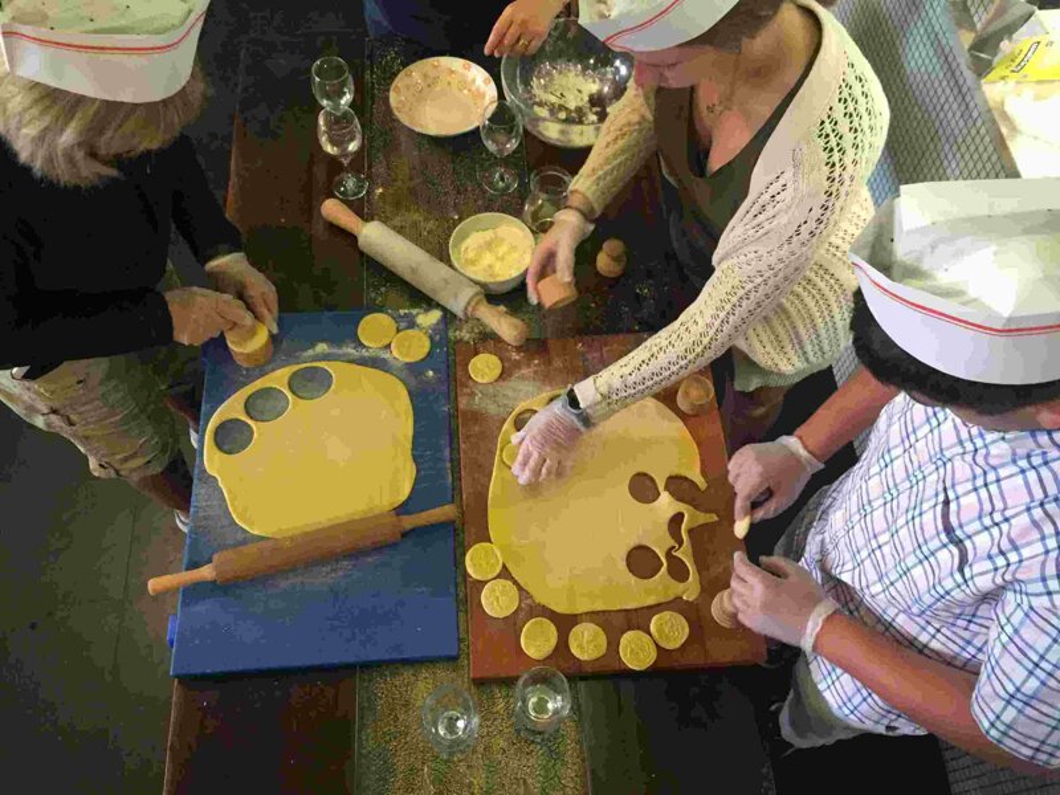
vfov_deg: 48.2
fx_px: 888
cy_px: 398
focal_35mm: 29
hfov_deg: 61.7
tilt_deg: -61.2
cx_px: 530
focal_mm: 4.15
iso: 250
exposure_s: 1/33
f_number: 2.2
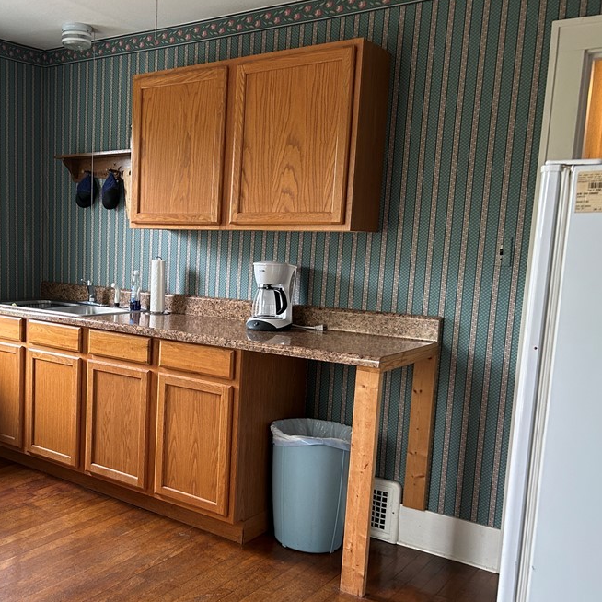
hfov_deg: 44.5
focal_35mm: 36
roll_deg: -1.5
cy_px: 330
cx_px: 150
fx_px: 708
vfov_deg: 46.0
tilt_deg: -7.5
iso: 200
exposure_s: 1/60
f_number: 1.5
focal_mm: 5.7
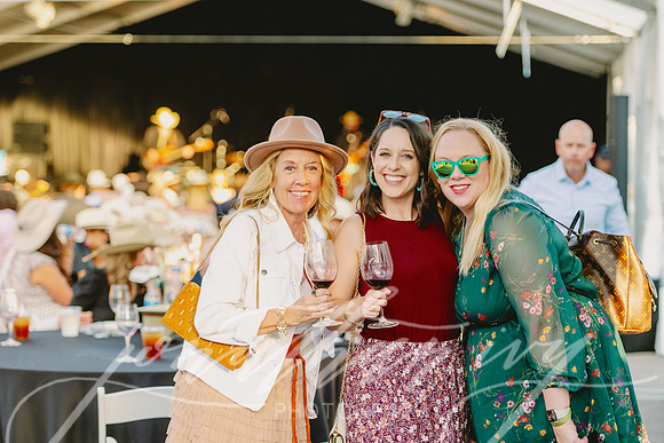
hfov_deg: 21.0
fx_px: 1795
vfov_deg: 14.1
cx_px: 332
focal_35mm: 97
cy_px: 222
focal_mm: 95
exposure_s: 1/640
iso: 1000
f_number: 2.8
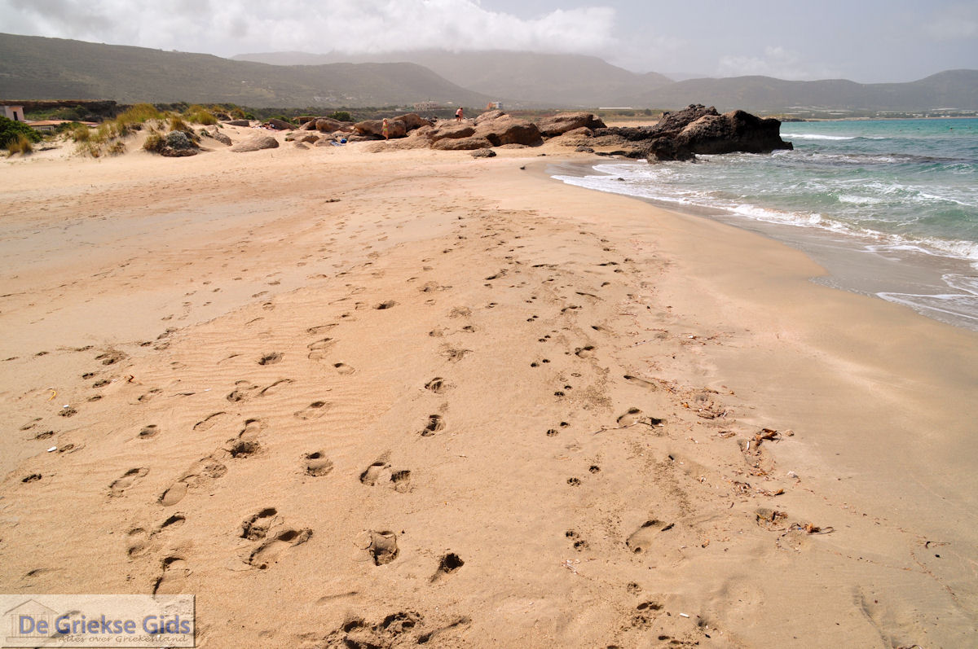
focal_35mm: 27
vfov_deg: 47.8
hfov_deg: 67.4
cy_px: 324
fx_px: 733
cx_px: 489
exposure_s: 1/400
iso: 200
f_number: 11
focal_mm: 18
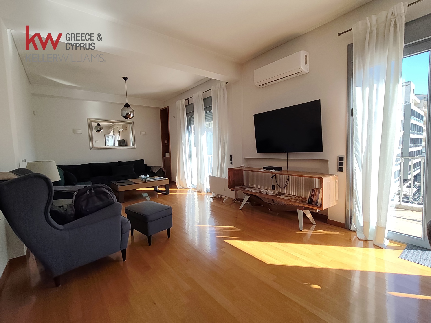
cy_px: 162
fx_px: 187
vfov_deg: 81.7
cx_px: 216
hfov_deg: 98.2
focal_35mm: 15
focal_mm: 1.67
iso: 50
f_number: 2.2
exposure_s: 1/365
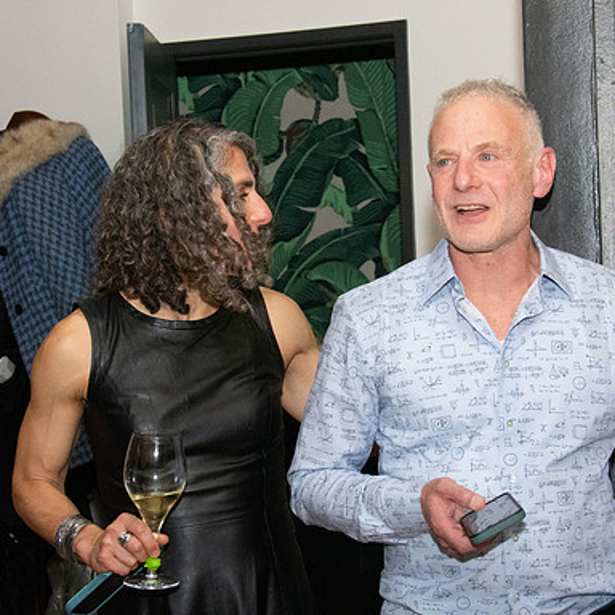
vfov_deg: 22.5
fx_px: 1548
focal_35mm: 77
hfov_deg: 22.5
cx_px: 309
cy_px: 307
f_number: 10
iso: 5000
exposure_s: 1/200
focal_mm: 40
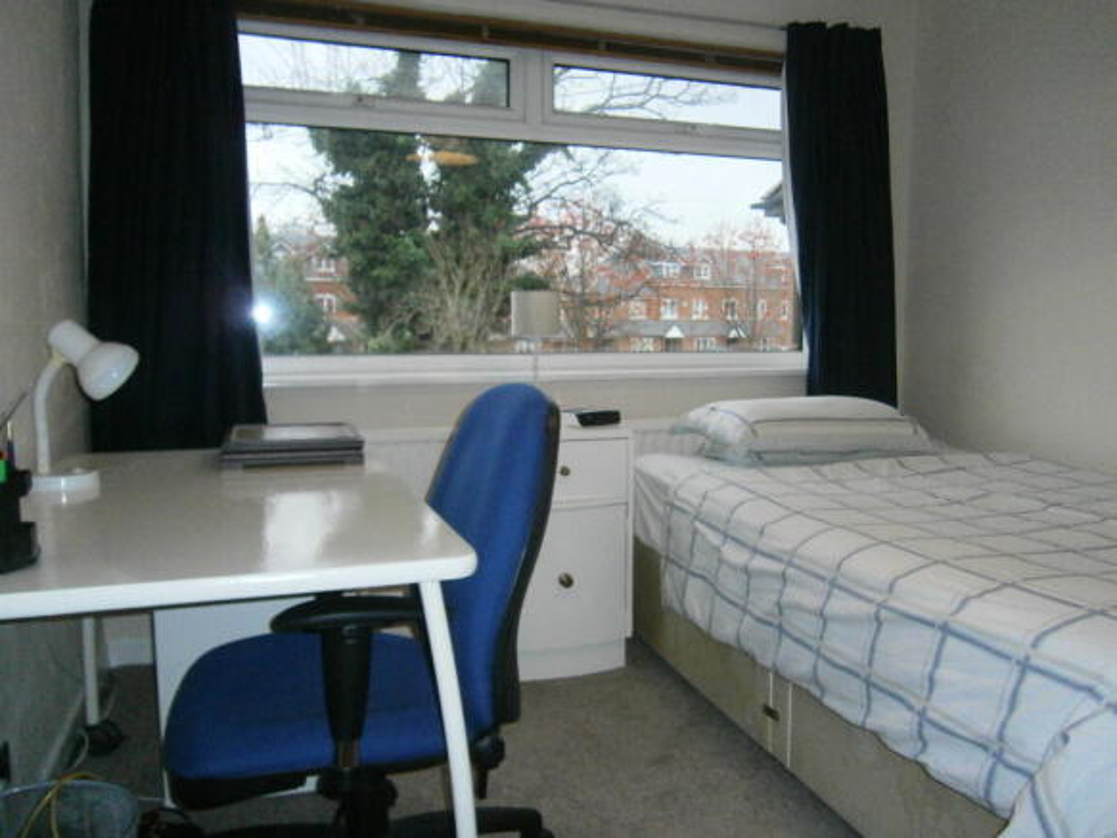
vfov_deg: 53.0
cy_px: 419
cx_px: 558
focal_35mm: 26
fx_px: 839
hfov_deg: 67.3
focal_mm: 4.7
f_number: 2.8
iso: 400
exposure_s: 1/250
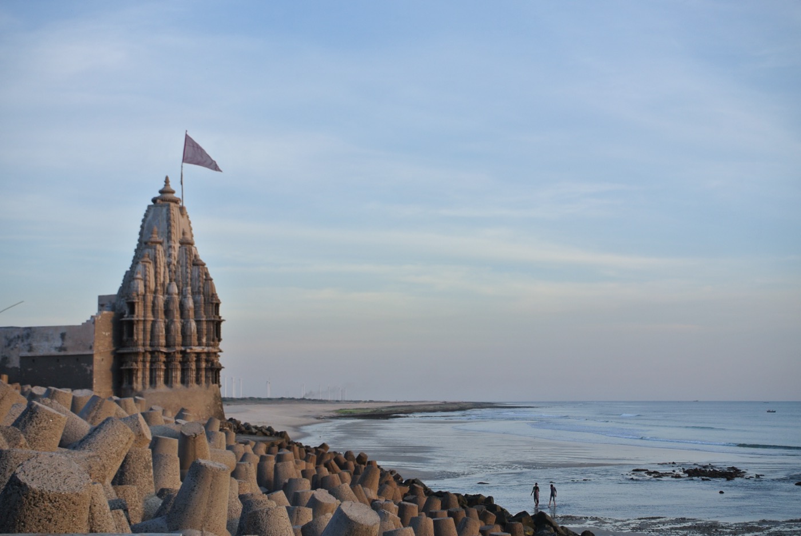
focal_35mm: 57
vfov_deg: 23.8
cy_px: 268
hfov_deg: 35.0
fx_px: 1270
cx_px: 400
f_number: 5
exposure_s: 1/100
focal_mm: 21.2
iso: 100
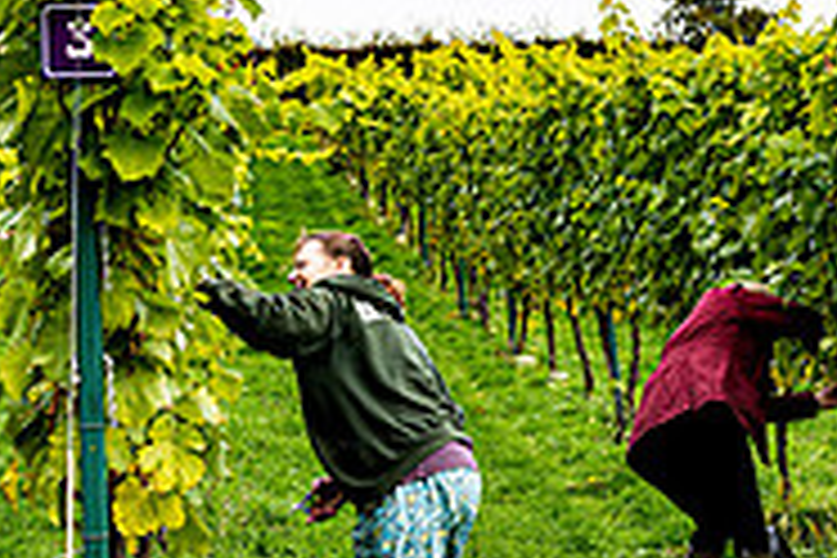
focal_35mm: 112
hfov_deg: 18.3
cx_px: 423
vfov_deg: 12.2
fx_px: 2604
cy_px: 430
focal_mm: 36
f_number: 5.6
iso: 200
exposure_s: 1/320
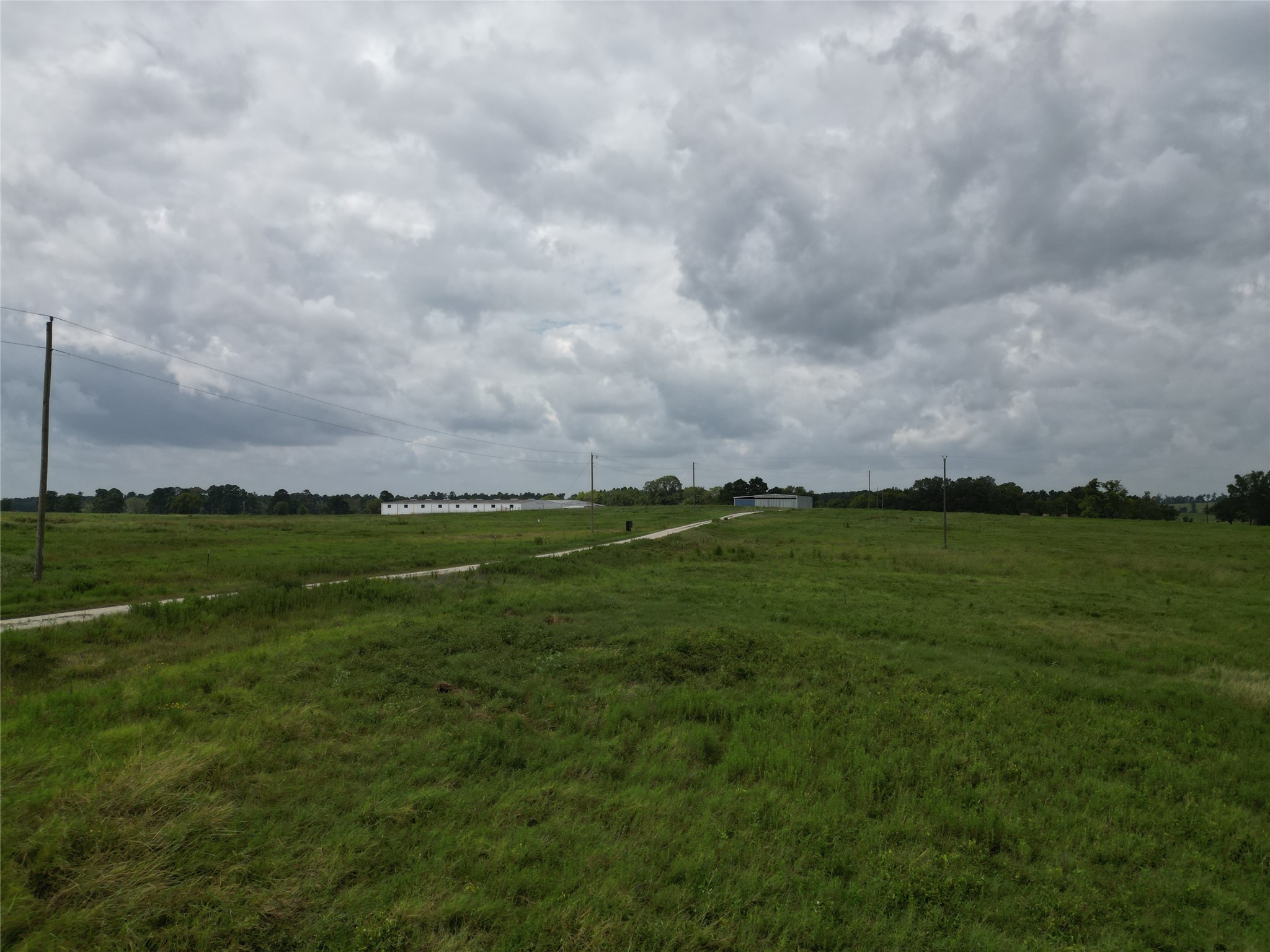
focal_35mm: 24
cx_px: 635
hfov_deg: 71.6
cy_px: 476
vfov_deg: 56.8
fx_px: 881
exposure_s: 1/5000
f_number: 1.7
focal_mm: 6.72
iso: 100
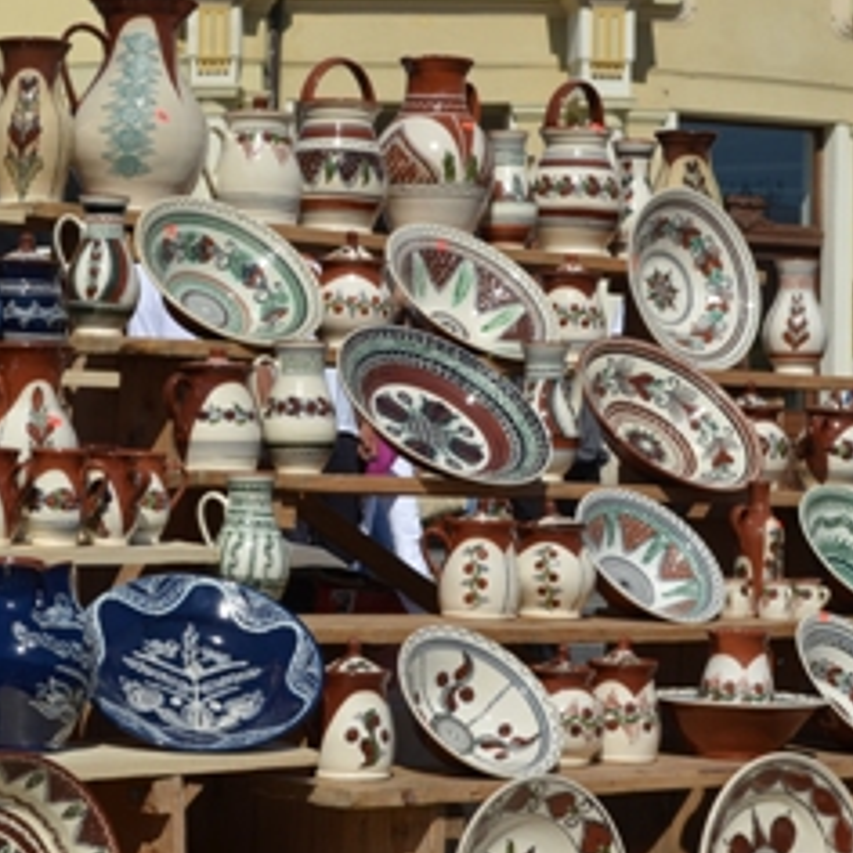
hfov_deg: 15.6
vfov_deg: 15.7
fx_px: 3095
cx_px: 228
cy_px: 334
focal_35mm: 111
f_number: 13
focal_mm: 46
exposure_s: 1/400
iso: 160
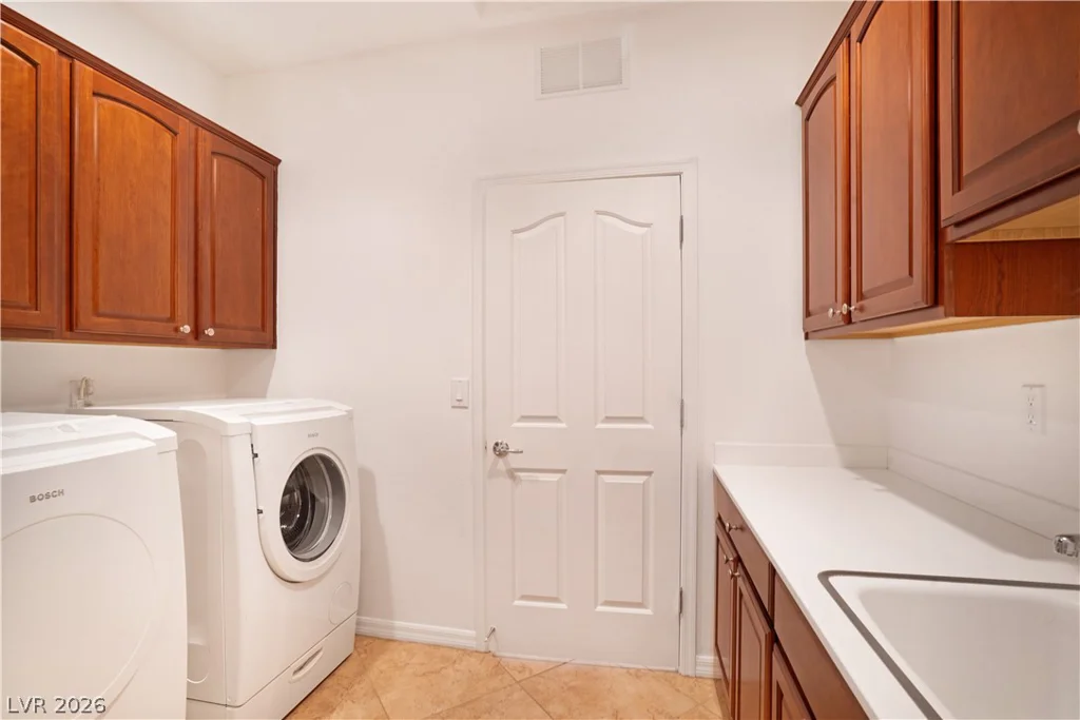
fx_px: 480
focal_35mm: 16
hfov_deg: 96.7
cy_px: 360
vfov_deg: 73.8
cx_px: 540
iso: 500
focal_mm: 16
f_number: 10
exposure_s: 1/3
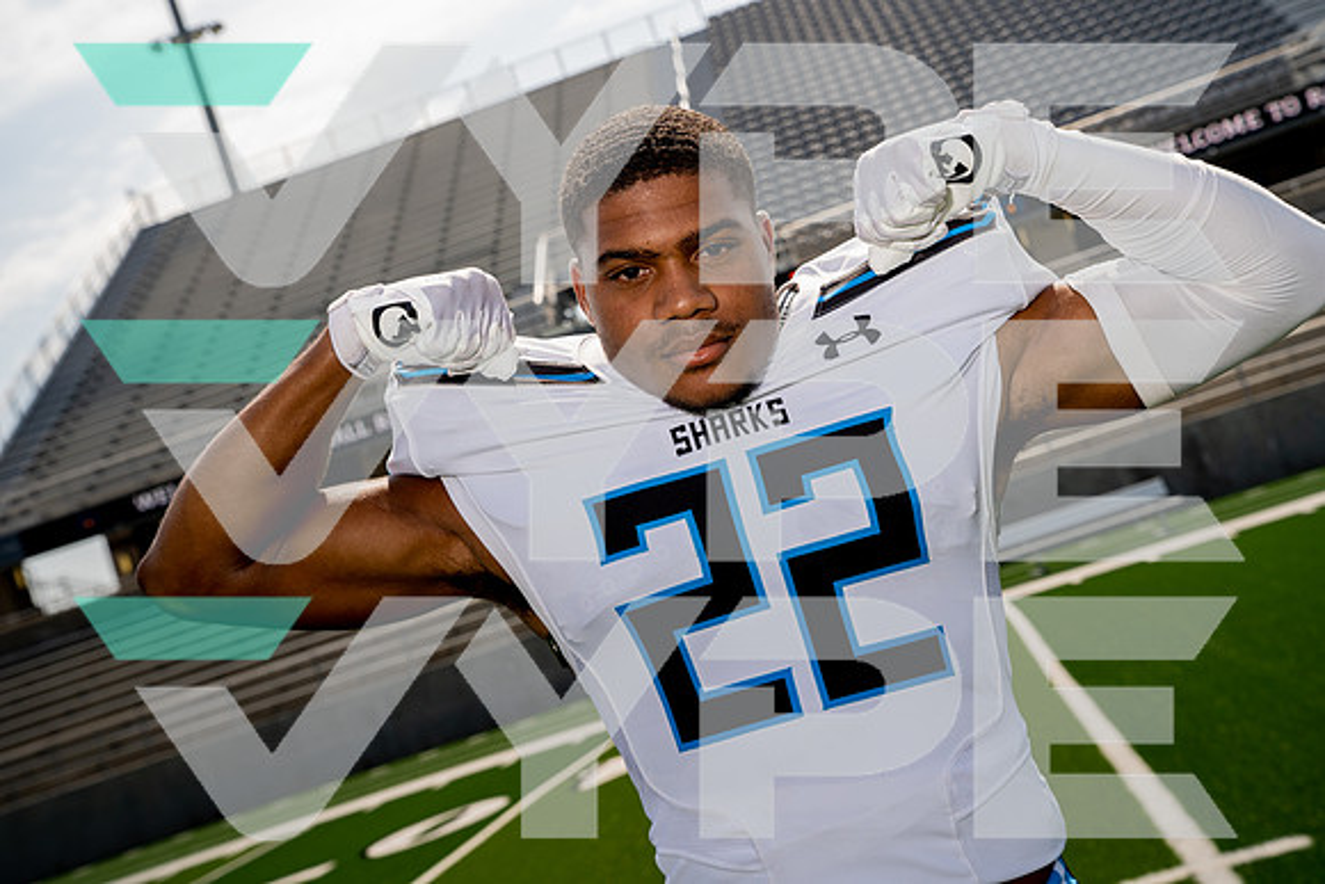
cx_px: 662
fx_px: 1988
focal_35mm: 54
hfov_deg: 36.9
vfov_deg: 25.1
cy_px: 442
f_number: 7.1
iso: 100
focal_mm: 54
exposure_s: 1/250
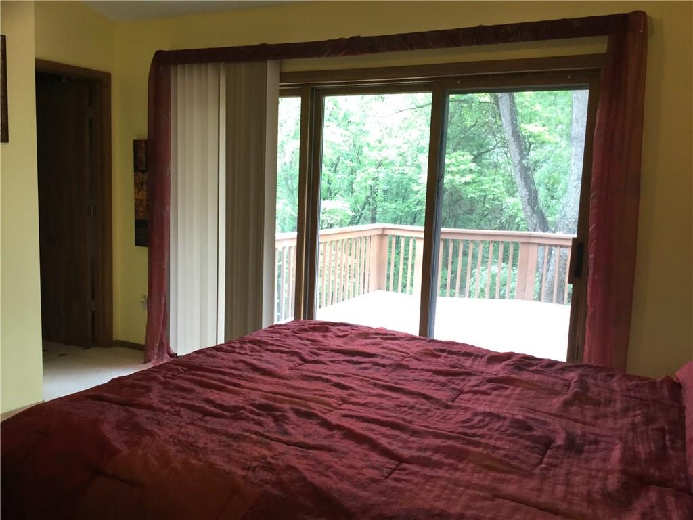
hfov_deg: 58.4
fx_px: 621
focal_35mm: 31
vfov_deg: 45.4
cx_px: 346
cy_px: 260
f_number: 2.4
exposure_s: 1/30
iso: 64
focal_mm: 3.3
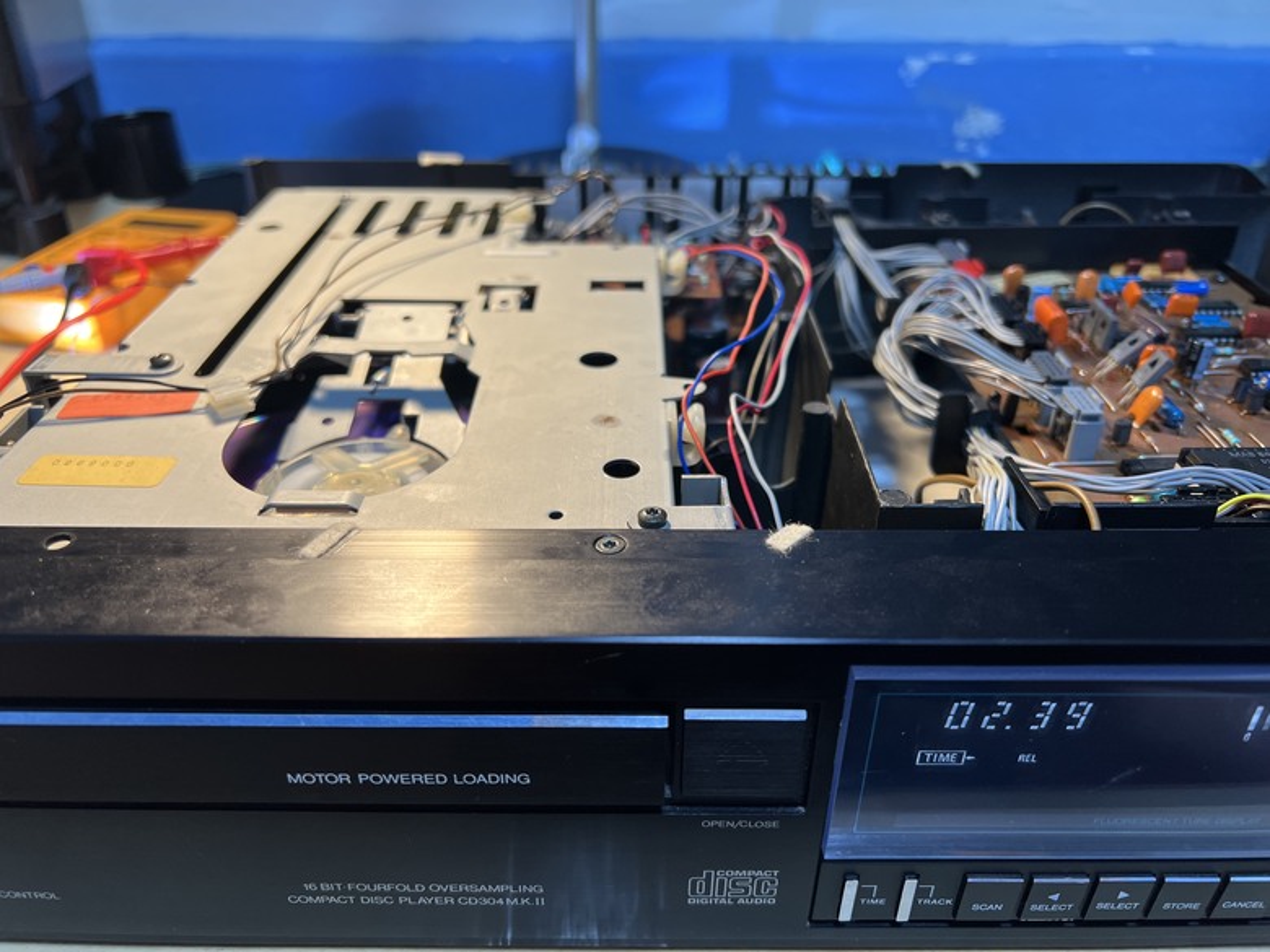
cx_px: 635
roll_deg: +0.2
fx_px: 954
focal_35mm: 26
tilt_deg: -33.3
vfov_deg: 53.1
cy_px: 476
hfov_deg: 67.3
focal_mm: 5.7
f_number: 1.5
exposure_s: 1/60
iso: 80
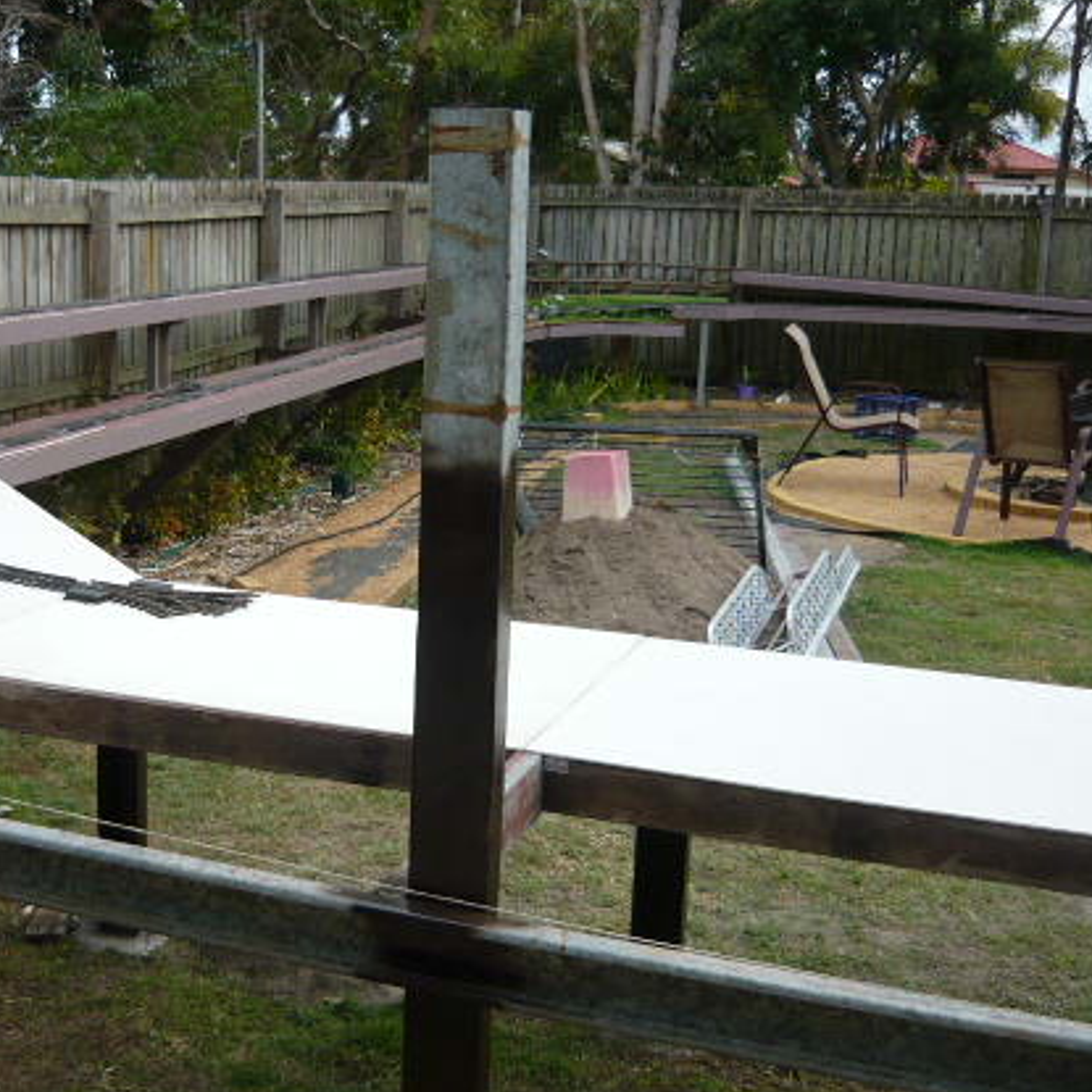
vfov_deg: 37.5
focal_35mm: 45
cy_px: 576
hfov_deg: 36.9
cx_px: 316
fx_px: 1606
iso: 100
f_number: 2.8
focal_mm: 5.5
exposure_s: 1/800
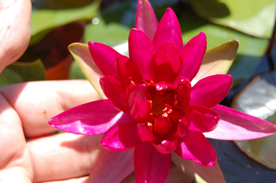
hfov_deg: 29.3
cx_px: 138
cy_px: 92
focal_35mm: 69
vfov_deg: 19.7
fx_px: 529
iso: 200
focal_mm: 46
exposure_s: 1/200
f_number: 7.1
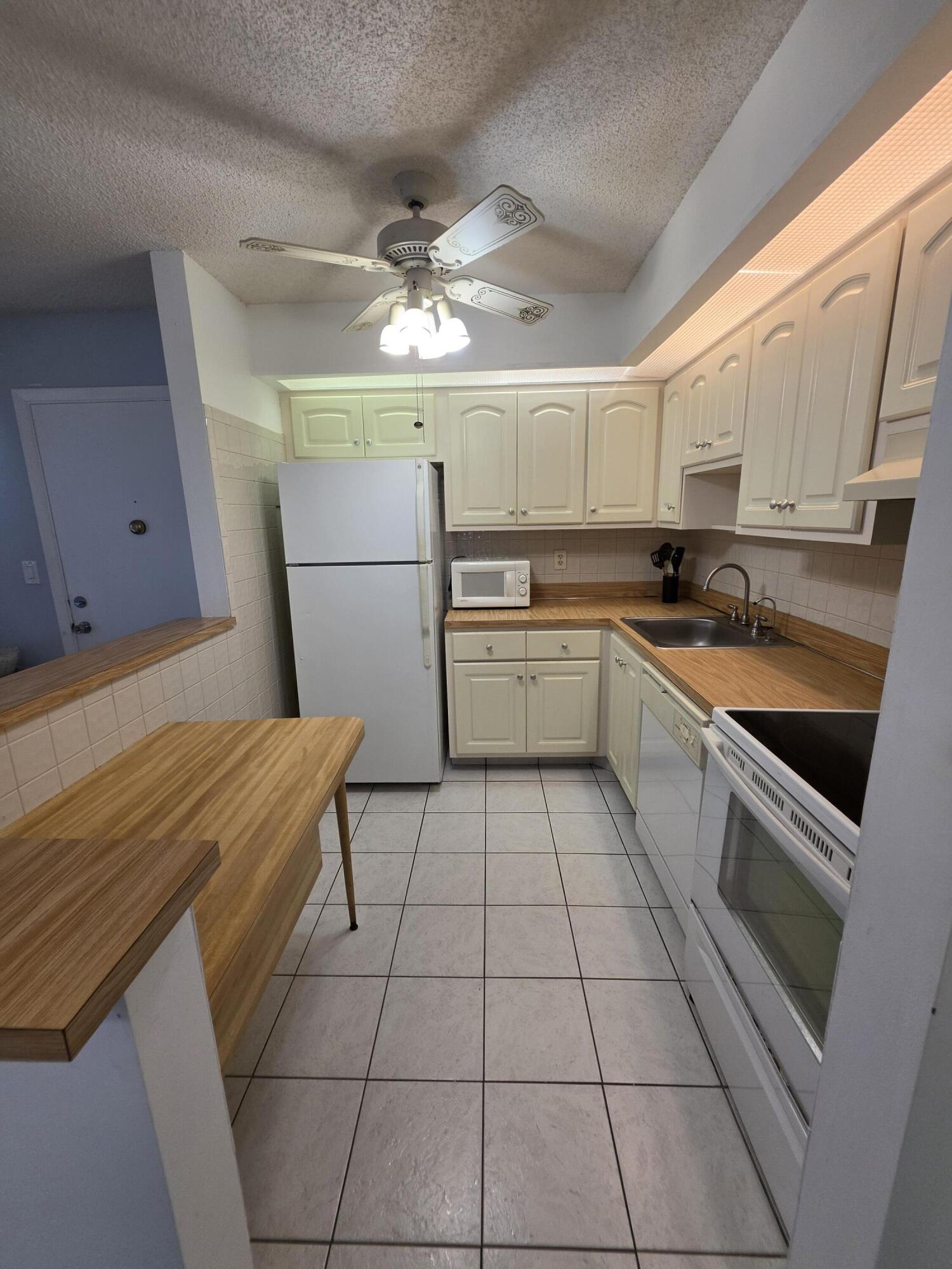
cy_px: 634
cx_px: 476
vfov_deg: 106.2
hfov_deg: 89.9
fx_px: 477
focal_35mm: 13
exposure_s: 1/120
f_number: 1.9
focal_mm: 2.2
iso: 80
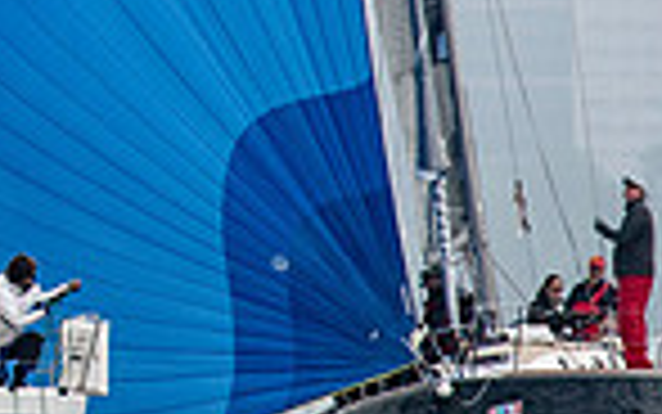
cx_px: -618
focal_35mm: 1950
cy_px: -155
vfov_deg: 0.7
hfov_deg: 1.1
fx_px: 35195
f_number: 4.5
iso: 400
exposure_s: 1/2000
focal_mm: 300
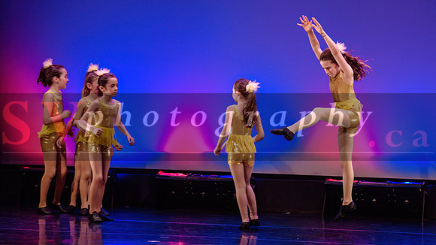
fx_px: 1959
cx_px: 271
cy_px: 93
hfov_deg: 12.7
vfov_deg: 7.2
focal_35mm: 170
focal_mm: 130
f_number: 2.8
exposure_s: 1/320
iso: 1600
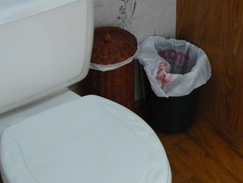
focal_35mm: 91
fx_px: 639
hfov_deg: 21.2
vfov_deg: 16.1
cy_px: 36
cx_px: 198
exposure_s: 1/10
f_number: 2.8
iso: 200
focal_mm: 6
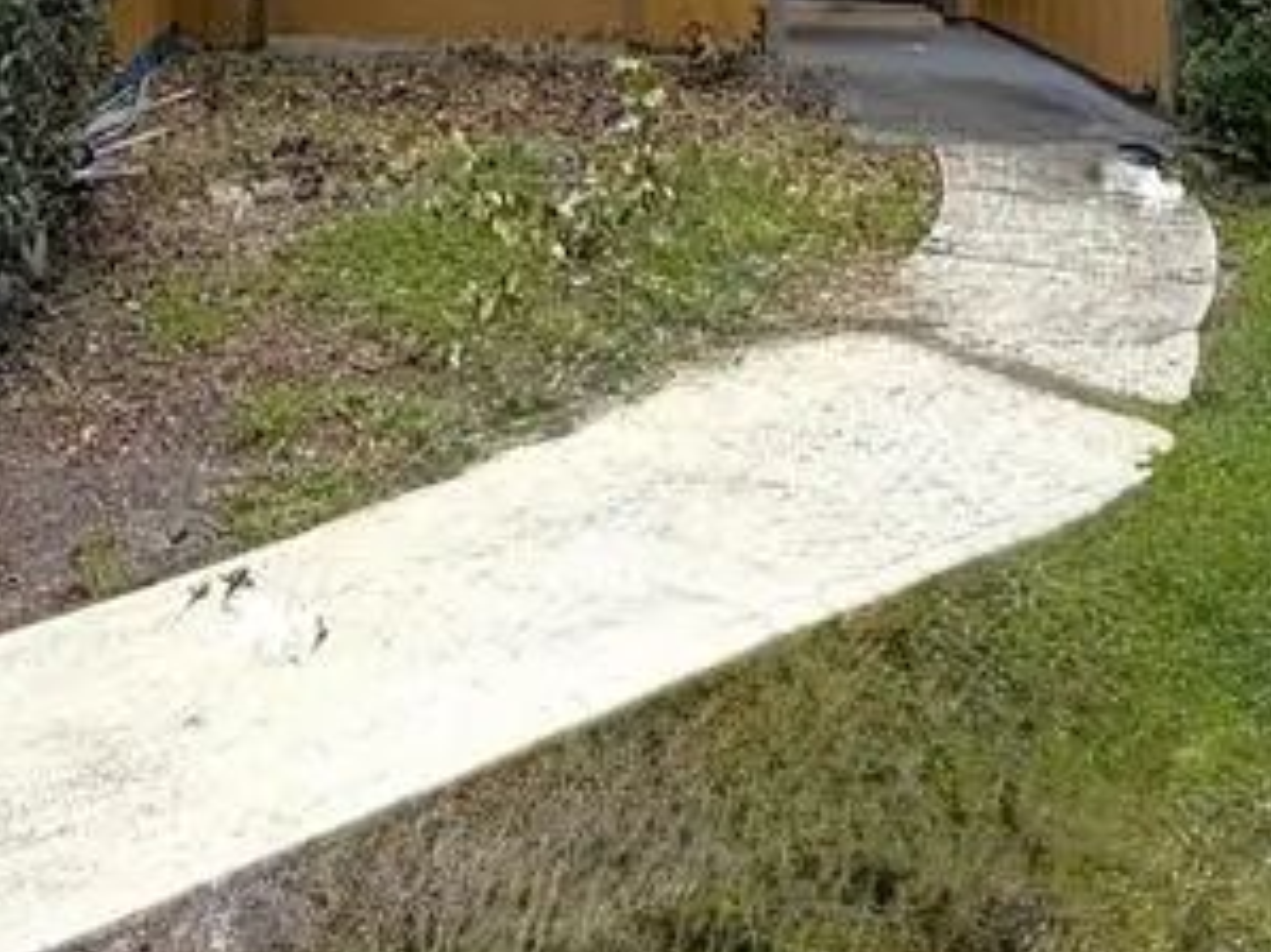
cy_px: -593
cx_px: 472
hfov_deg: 39.4
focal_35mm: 48
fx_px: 1762
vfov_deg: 22.7
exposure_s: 1/1105
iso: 25
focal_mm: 2.22
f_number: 2.2
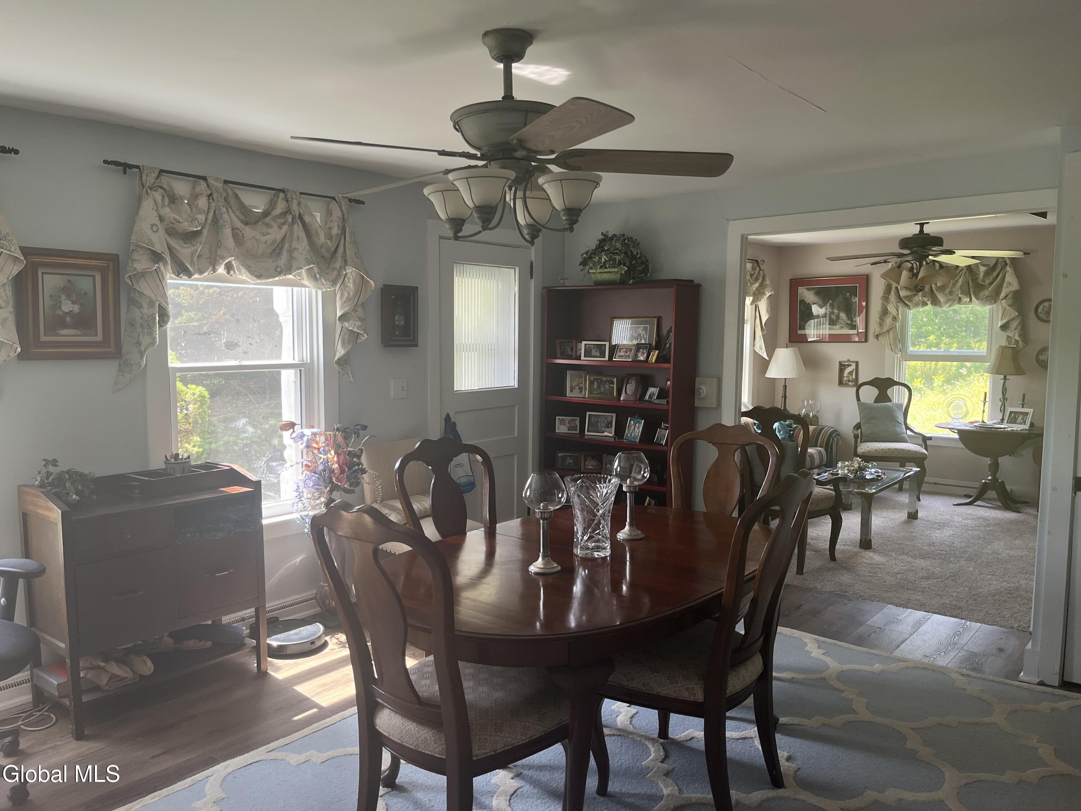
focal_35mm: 26
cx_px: 540
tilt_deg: -5.1
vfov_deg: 53.1
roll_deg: +0.3
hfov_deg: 67.3
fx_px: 812
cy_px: 406
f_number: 1.6
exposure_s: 1/122
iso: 100
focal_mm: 5.1
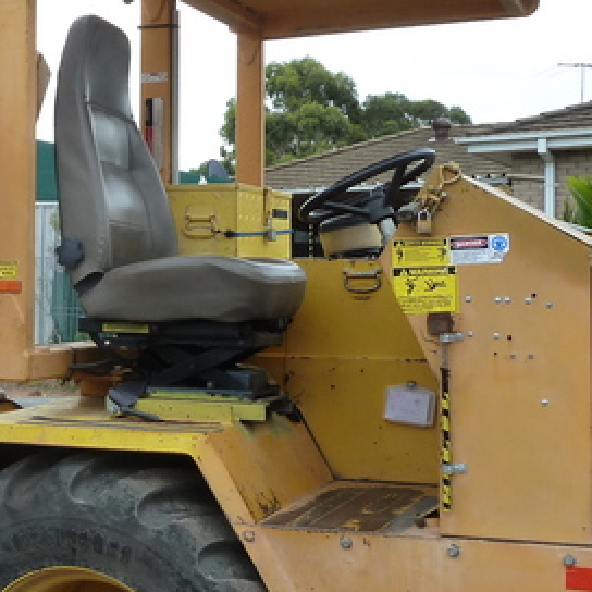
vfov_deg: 26.5
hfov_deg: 25.1
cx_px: -11
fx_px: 1258
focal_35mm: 65
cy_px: 287
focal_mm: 4.1
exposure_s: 1/200
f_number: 4
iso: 125
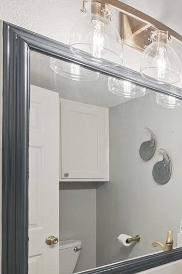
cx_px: 246
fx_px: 243
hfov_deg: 30.6
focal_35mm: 32
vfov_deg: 57.6
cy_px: 180
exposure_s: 1/50
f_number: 8
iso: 400
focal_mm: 16
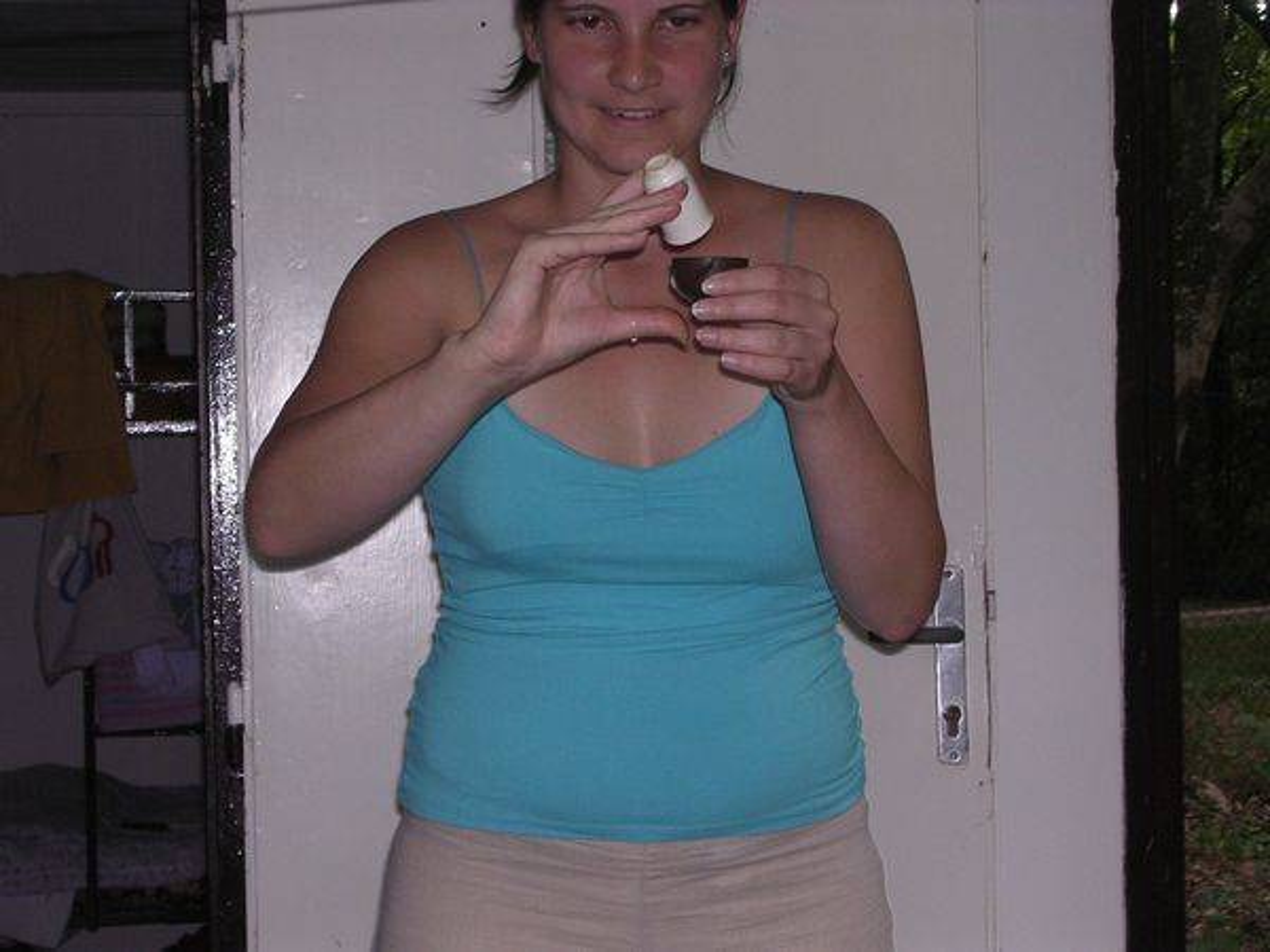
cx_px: 635
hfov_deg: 24.1
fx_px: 2972
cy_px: 476
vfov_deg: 18.2
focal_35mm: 81
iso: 210
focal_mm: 12.3
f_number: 4
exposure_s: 1/60.1
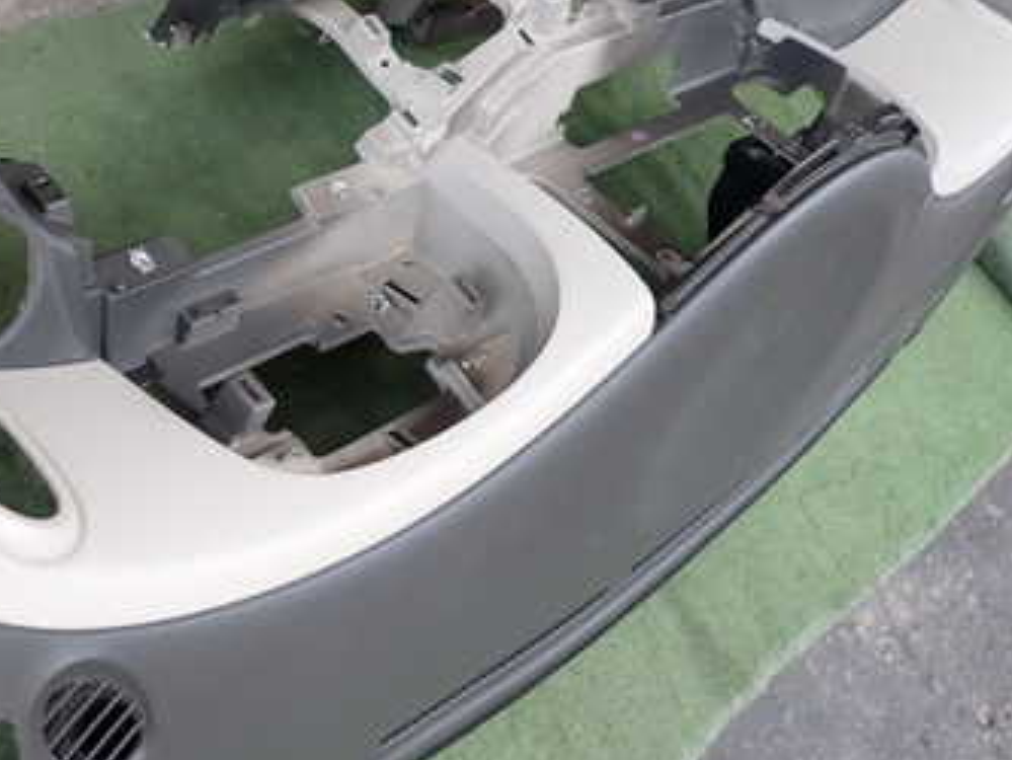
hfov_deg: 40.6
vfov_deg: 32.1
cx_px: 231
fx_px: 1316
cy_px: 459
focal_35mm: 45
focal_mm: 4.5
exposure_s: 1/125
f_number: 2
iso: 125
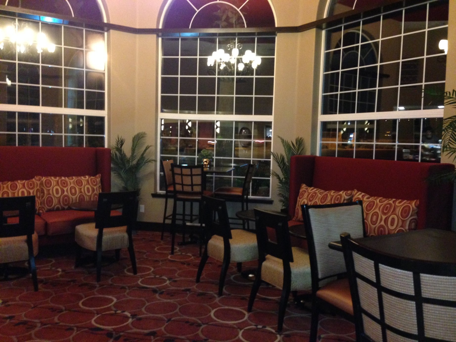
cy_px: 171
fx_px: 435
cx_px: 228
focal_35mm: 33
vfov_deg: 42.9
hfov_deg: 55.4
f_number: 2.4
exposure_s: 1/16
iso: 500
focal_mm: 4.12
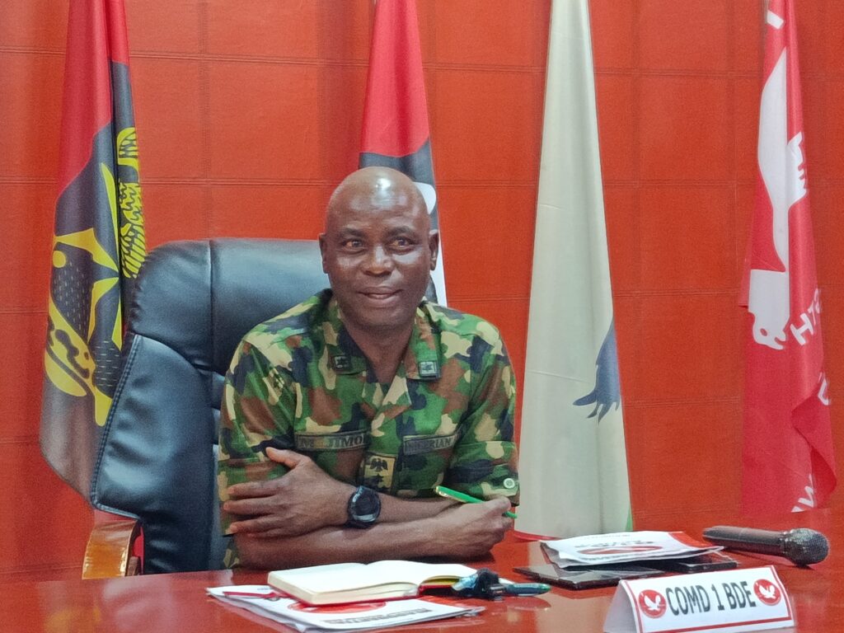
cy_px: 316
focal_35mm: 69
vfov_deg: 21.3
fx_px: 1682
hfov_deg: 28.2
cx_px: 422
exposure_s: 1/25
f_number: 1.7
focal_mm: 5.24
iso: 1124
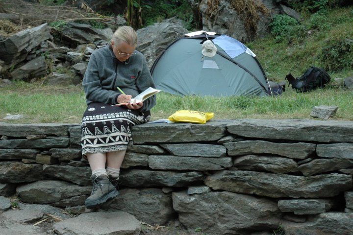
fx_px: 515
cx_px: 176
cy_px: 118
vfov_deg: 25.8
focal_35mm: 52
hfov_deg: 37.9
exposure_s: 1/25
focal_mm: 35
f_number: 4.2
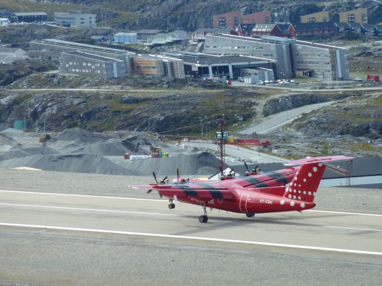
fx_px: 3311
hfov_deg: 6.6
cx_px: 191
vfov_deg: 5.0
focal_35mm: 300
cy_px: 143
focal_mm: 49.2
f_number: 4.9
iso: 250
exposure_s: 1/1000
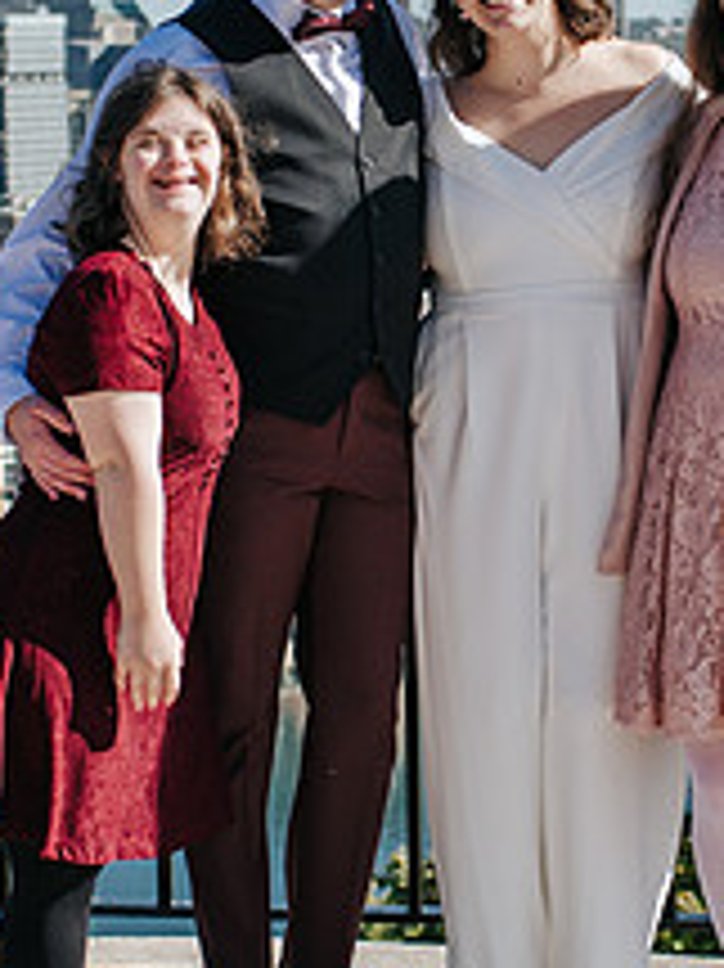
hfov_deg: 13.1
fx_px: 3154
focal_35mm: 113
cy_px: 298
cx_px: 538
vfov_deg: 17.4
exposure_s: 1/1250
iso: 100
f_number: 3.2
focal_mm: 35
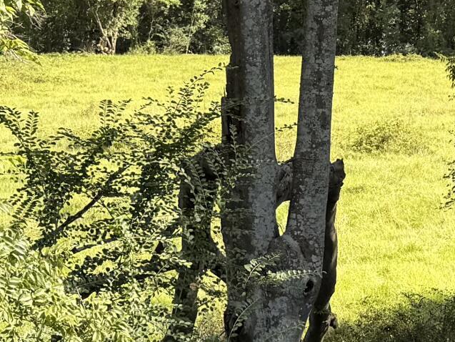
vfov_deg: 12.8
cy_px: -59
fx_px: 1486
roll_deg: -0.1
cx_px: 386
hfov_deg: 17.2
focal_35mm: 113
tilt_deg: +1.0
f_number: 1.78
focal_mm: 6.76
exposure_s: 1/1901
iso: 80
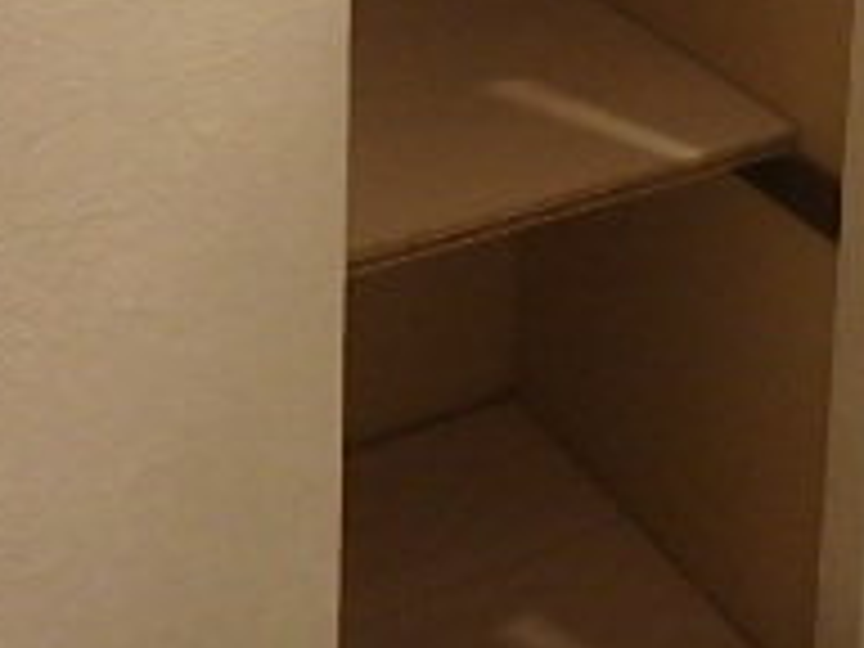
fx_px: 1747
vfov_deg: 18.2
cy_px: -387
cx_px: 1048
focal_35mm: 70
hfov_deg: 24.9
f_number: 3.5
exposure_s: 1/30
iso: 500
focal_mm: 3.7
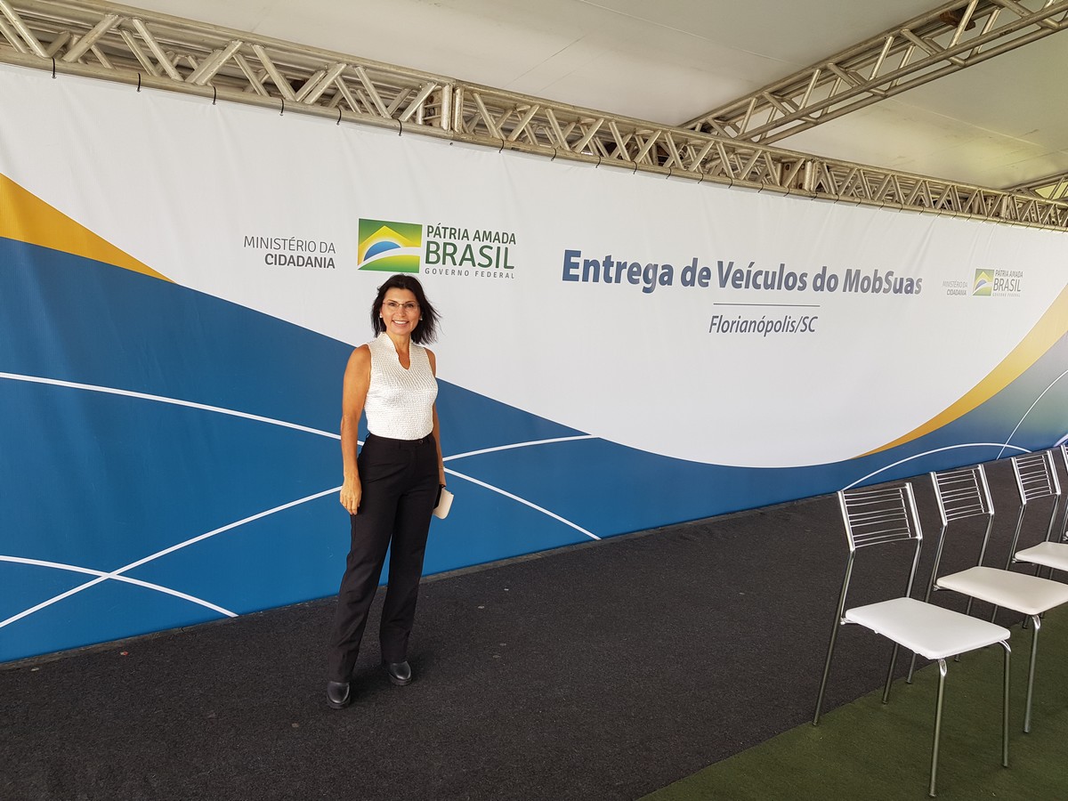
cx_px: 534
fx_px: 802
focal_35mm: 26
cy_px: 400
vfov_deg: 53.1
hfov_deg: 67.3
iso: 40
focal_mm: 4.2
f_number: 1.7
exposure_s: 1/148
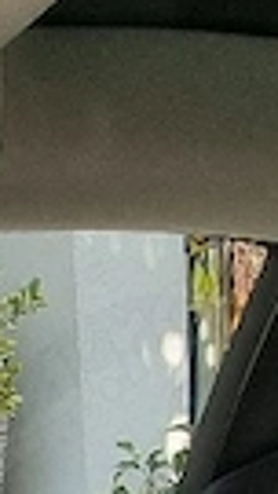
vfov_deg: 16.0
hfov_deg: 11.3
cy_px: 1112
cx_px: -446
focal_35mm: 84
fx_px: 1100
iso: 64
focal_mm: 2.2
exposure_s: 1/105
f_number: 2.2
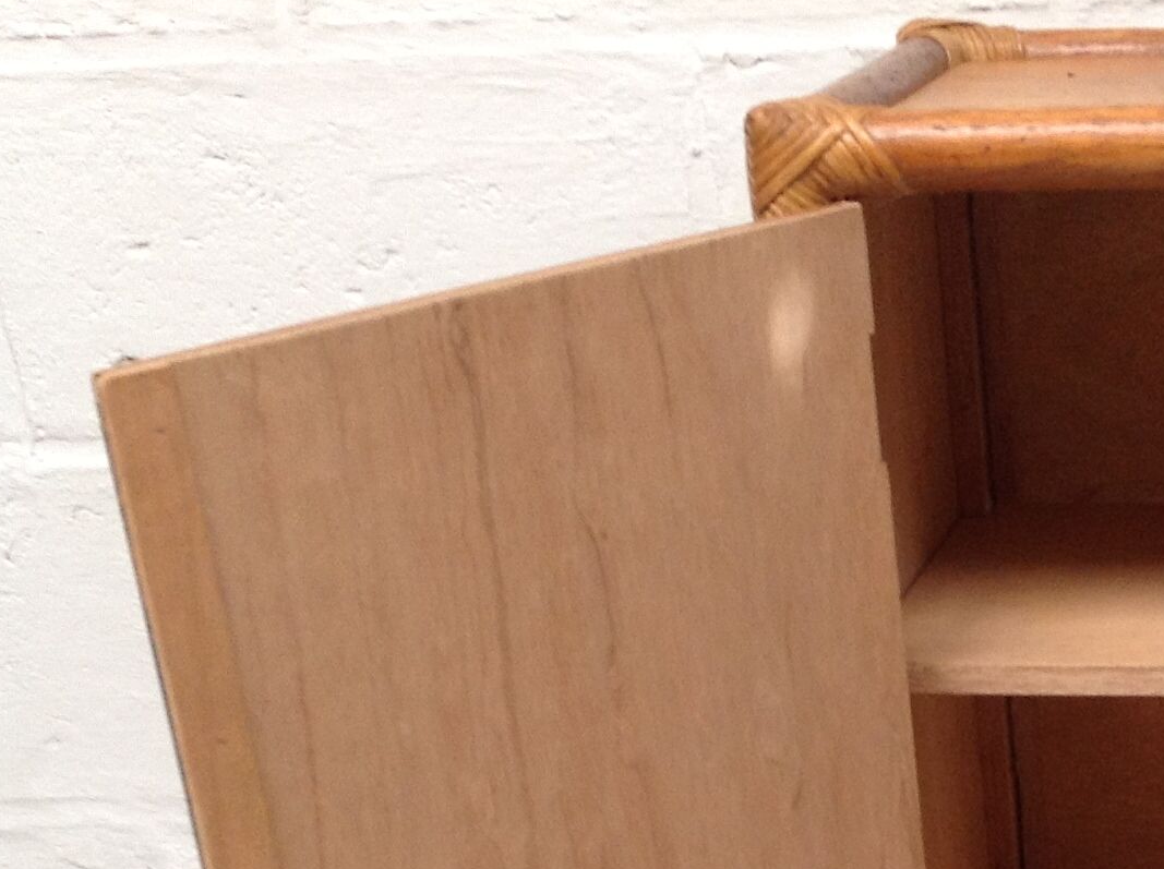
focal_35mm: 85
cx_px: 1248
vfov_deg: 16.6
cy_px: 1047
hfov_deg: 21.9
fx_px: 2854
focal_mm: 4.28
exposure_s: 1/15
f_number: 2.4
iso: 125
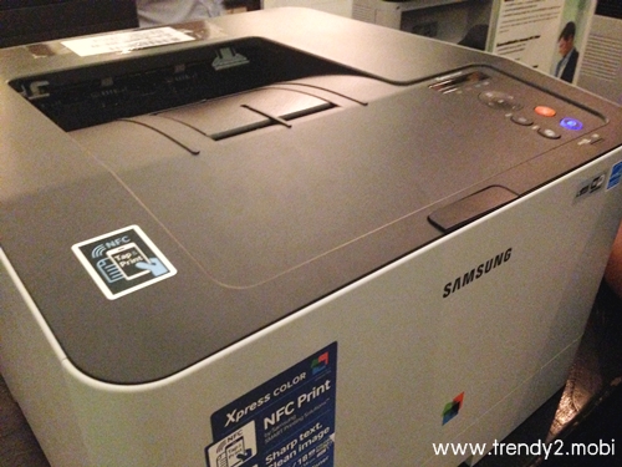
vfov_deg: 42.9
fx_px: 593
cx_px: 311
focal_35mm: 33
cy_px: 234
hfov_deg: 55.4
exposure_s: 1/17
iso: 800
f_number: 2.4
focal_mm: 4.12
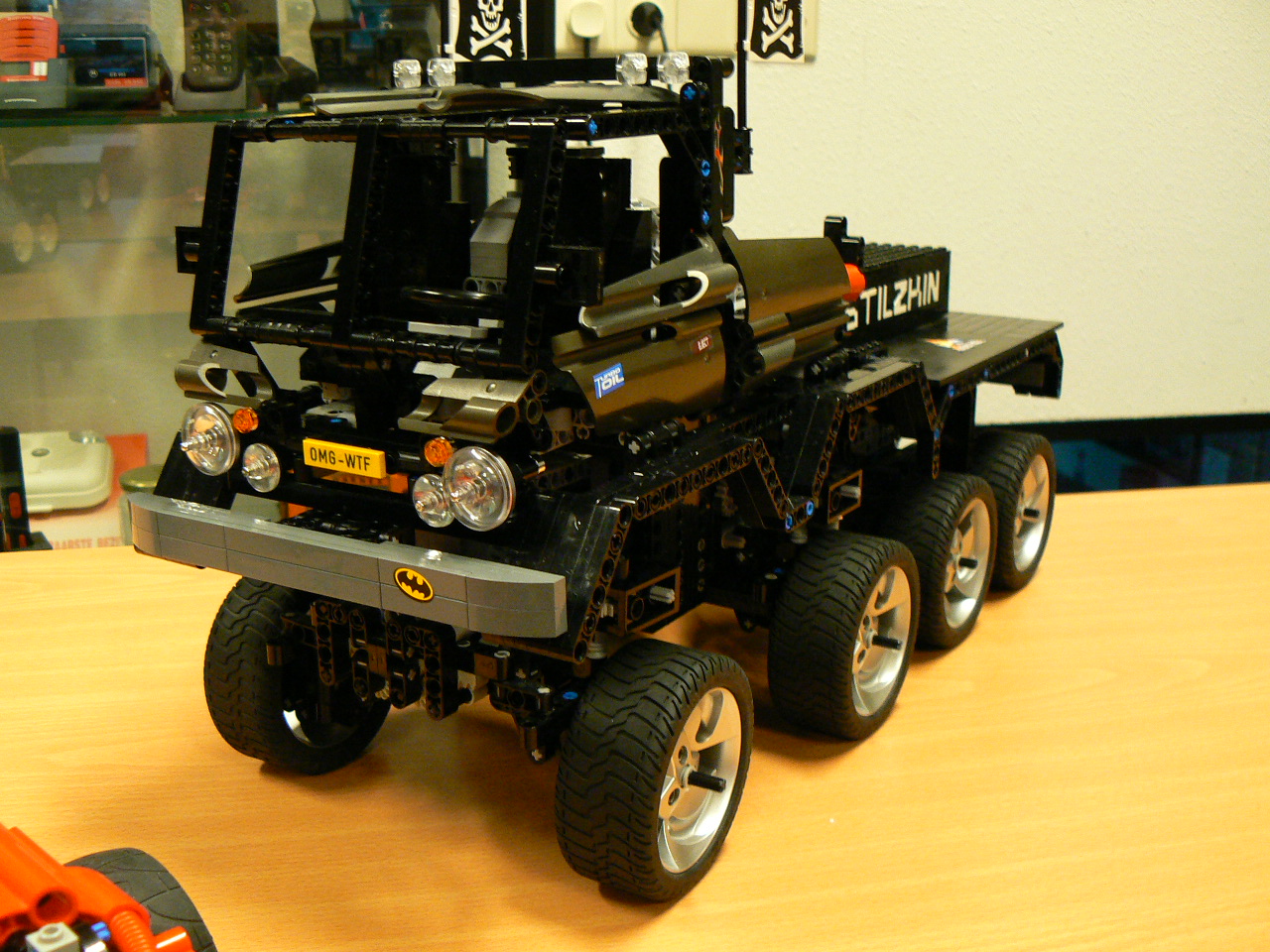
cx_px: 635
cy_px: 476
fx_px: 1357
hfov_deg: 50.1
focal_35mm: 37
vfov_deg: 38.7
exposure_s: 1/13
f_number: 2.8
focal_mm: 6
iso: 200
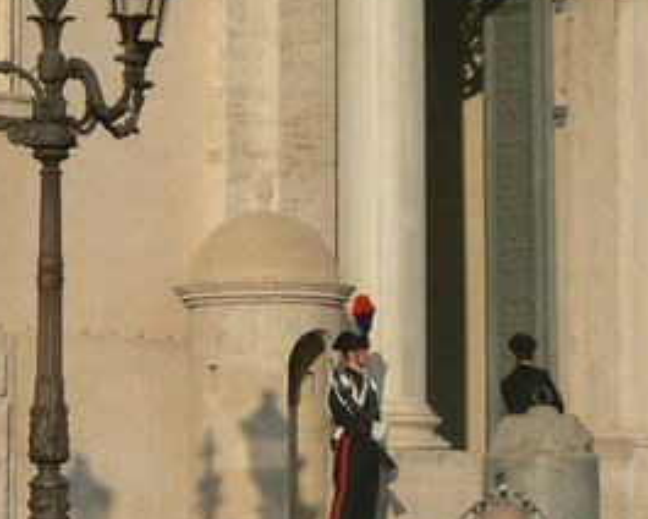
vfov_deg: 4.6
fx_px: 6386
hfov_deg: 5.8
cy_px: 350
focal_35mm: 333
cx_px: 418
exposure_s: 1/400
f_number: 8
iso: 80
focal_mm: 37.7
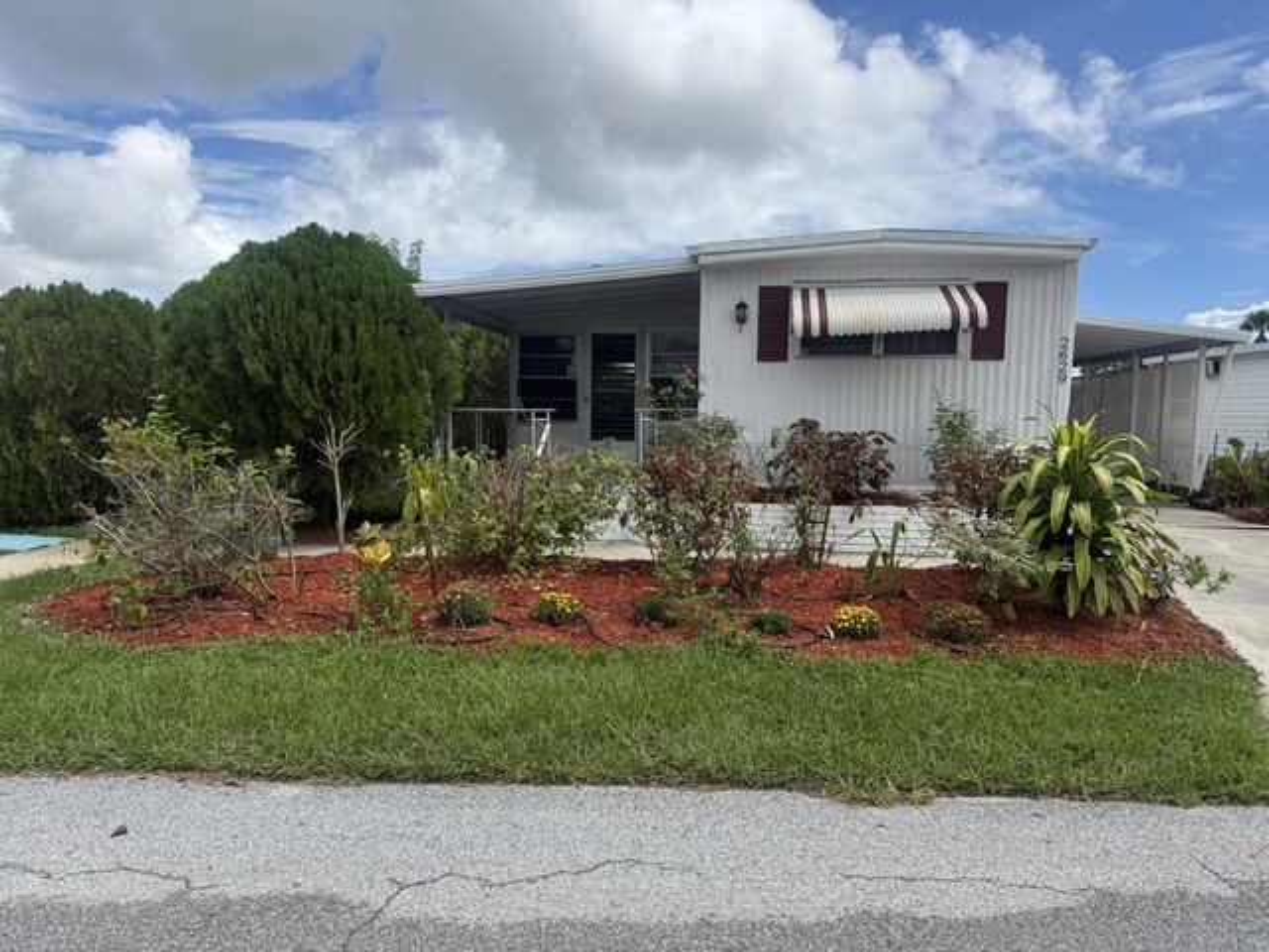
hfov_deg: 71.6
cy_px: 476
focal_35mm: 24
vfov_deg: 56.8
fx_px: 880
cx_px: 634
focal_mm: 6.76
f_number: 1.78
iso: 80
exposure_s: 1/4673
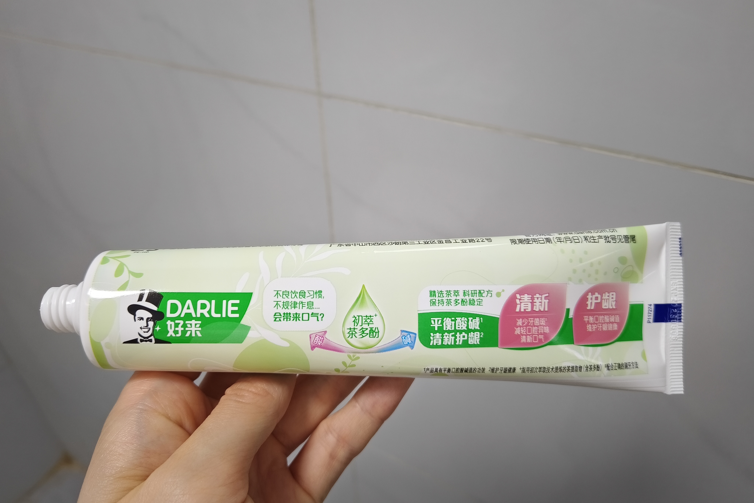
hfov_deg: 73.7
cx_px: 377
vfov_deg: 53.1
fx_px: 503
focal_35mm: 24
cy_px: 241
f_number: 1.88
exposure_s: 1/50
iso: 535
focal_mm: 5.6
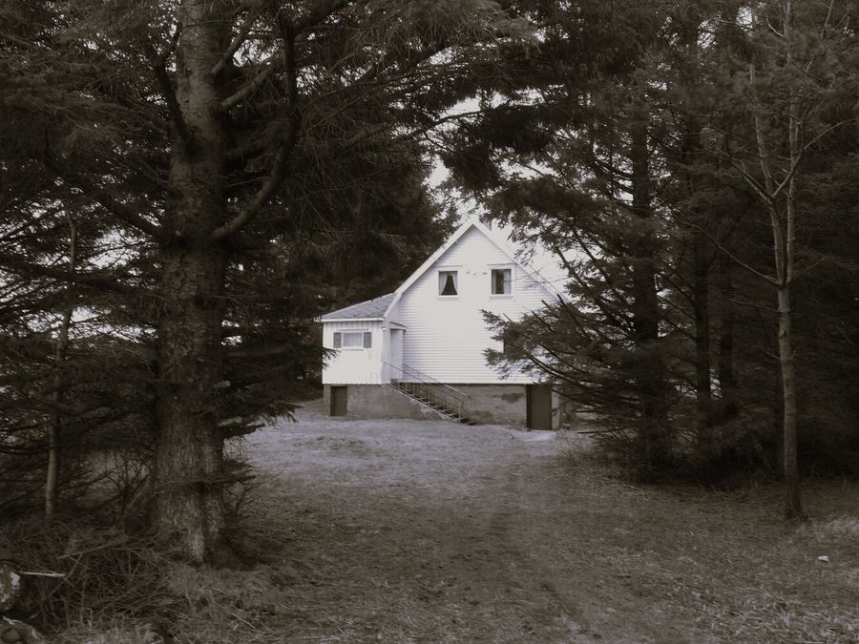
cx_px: 430
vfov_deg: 48.2
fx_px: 720
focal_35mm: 29
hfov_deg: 61.7
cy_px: 322
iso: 80
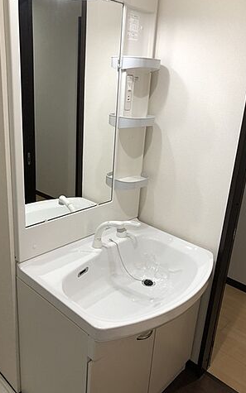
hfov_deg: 41.8
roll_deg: -2.5
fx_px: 322
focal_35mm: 30
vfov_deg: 62.9
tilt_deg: -18.2
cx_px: 111
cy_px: 195
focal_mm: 3.99
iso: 32
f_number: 1.8
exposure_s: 1/30
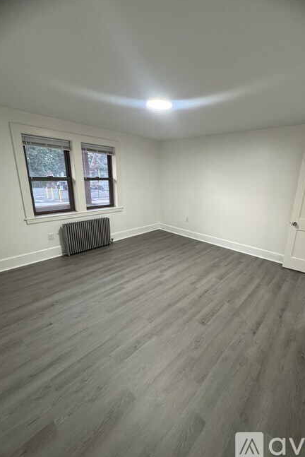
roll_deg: -1.2
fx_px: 190
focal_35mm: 15
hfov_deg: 77.0
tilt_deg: -14.9
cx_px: 173
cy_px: 225
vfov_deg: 100.4
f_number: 2.2
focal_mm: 2.22
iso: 320
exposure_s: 1/87
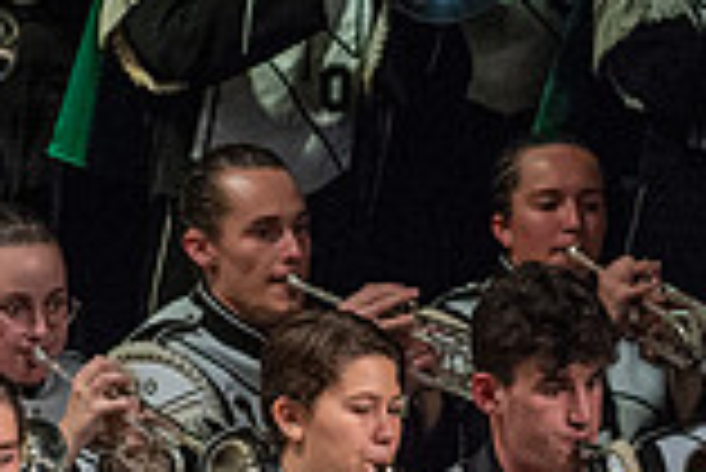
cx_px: 967
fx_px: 21749
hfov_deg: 1.9
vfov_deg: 1.2
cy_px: 683
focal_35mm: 1108
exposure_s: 1/400
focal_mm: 300
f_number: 5.6
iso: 5000
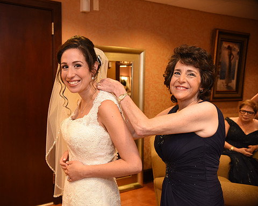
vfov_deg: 43.4
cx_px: 104
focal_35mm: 34
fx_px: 260
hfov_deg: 52.5
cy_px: 103
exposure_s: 1/60
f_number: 5
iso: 2000
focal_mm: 30
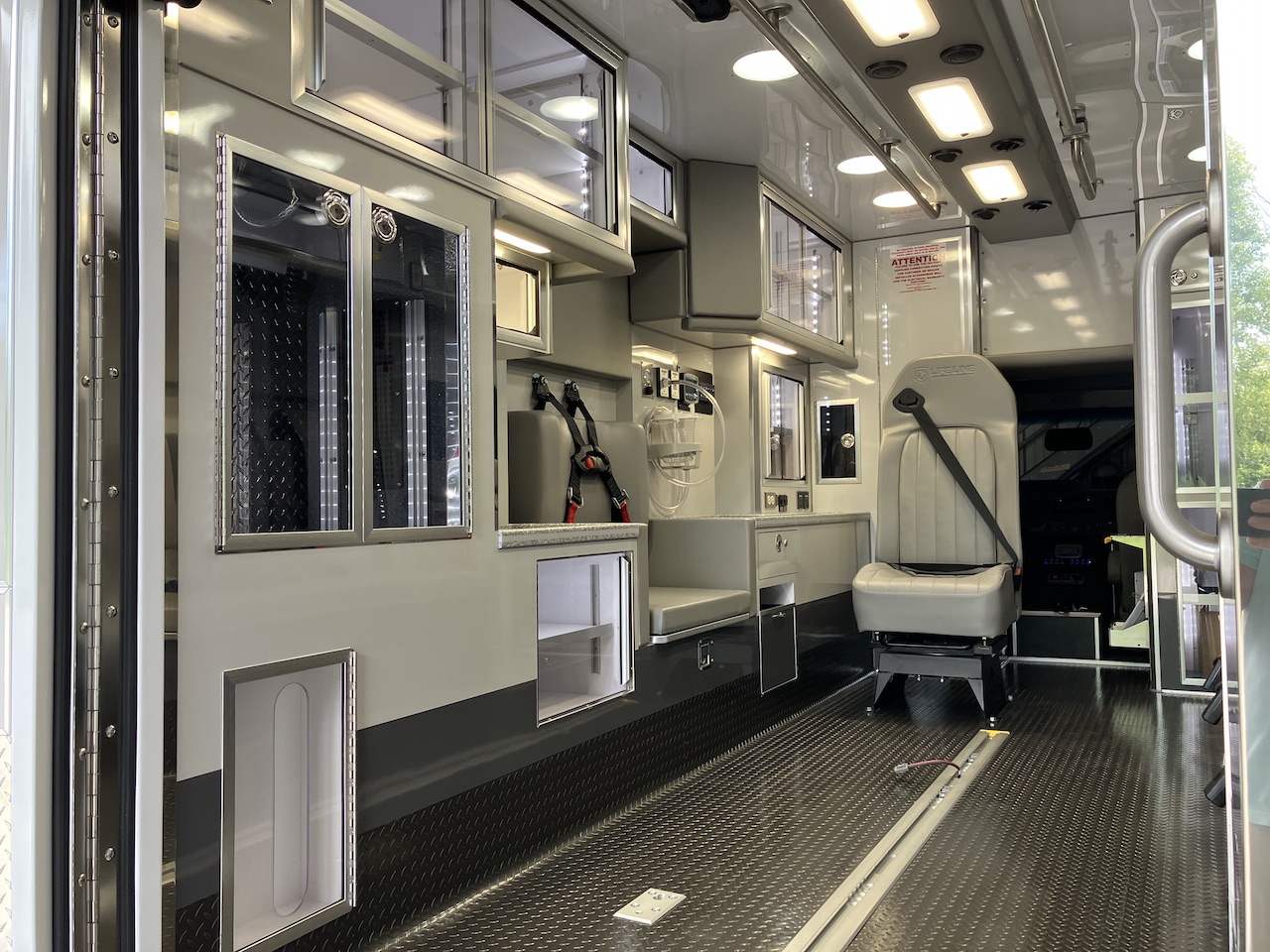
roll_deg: +1.1
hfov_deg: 63.4
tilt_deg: +1.4
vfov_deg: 49.7
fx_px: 1027
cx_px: 635
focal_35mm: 28
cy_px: 476
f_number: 1.8
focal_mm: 3.99
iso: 50
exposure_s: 1/121
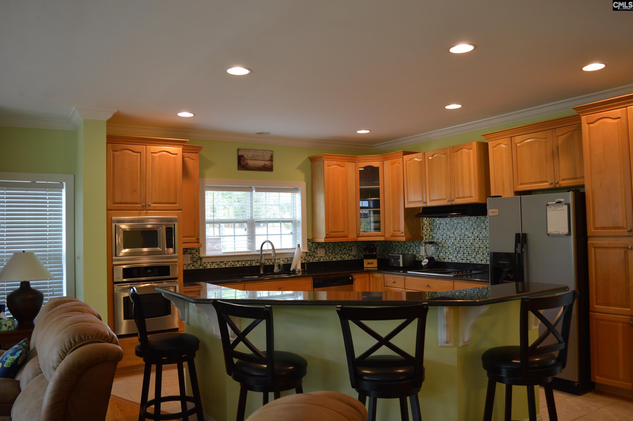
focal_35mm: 27
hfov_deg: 67.4
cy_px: 210
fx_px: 474
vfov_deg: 47.8
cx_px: 316
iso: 400
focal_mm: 18
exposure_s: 1/60
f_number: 3.5
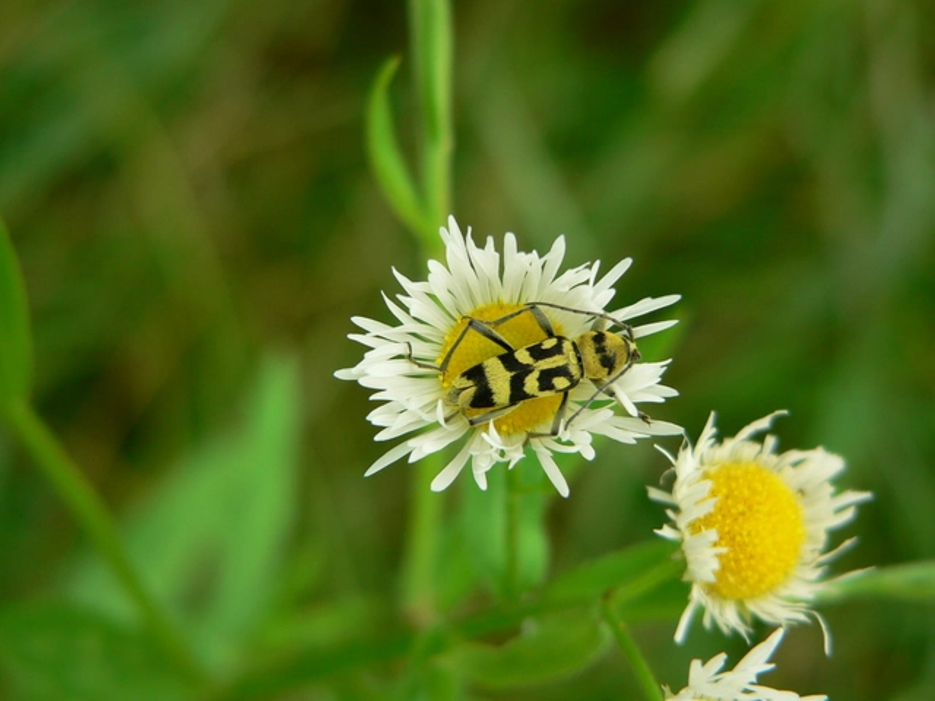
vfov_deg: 17.4
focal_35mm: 85
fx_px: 2296
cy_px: 350
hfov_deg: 23.0
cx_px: 468
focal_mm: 14.1
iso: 80
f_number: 2.8
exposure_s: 1/60
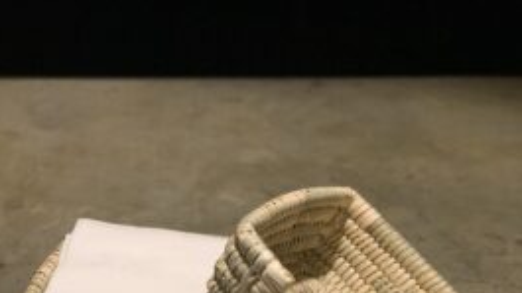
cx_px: 262
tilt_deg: -32.7
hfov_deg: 27.5
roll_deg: -3.0
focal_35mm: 77
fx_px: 1066
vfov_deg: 15.1
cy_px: 350
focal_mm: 6
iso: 400
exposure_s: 1/60
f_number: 2.4
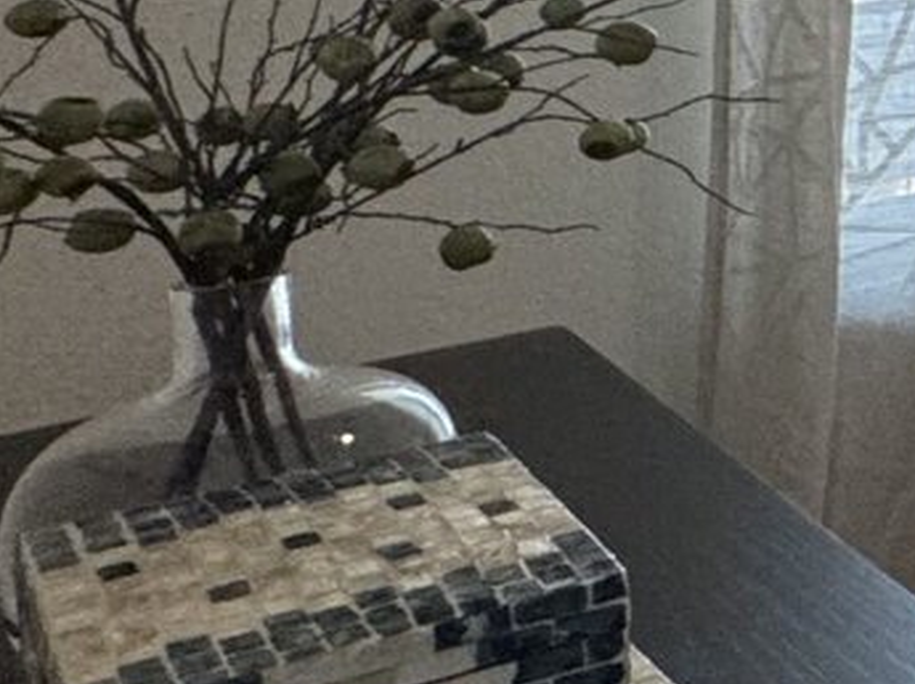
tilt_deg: -1.9
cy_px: -260
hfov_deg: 13.3
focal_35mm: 78
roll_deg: +0.3
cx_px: 2435
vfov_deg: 17.4
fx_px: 2060
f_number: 2.2
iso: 160
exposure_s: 1/120
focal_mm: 2.22
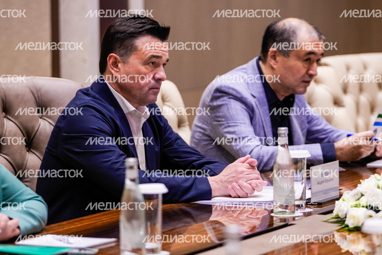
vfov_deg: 7.5
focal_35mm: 184
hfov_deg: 11.2
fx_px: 1952
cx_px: 191
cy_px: 128
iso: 800
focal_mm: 123
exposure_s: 1/200
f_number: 2.8
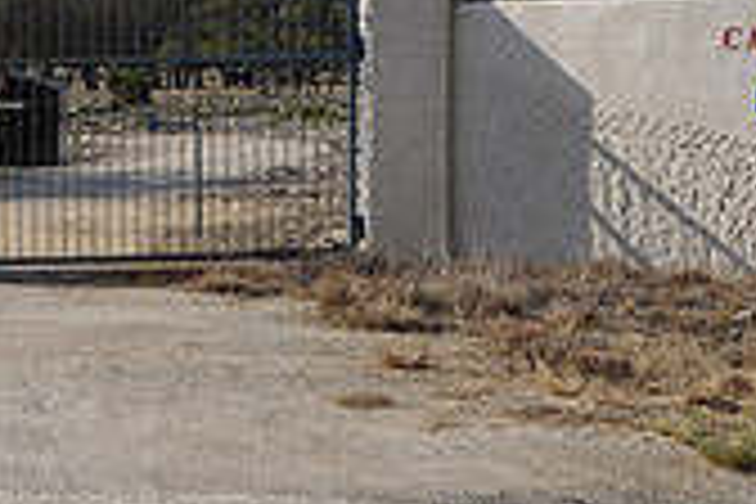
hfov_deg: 11.5
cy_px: 169
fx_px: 3696
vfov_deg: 7.8
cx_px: -148
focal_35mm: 176
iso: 200
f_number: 8
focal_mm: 34
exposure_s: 1/250
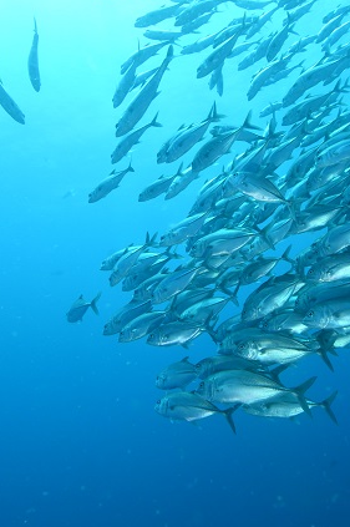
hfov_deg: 47.6
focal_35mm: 27
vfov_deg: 66.8
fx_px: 395
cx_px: 207
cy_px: 212
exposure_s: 1/250
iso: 800
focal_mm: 16
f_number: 14
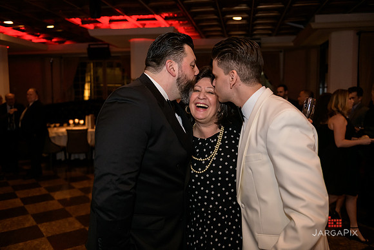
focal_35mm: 32
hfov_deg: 58.7
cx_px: 187
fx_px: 333
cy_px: 125
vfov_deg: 41.1
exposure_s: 1/125
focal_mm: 32
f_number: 3.2
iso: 1600
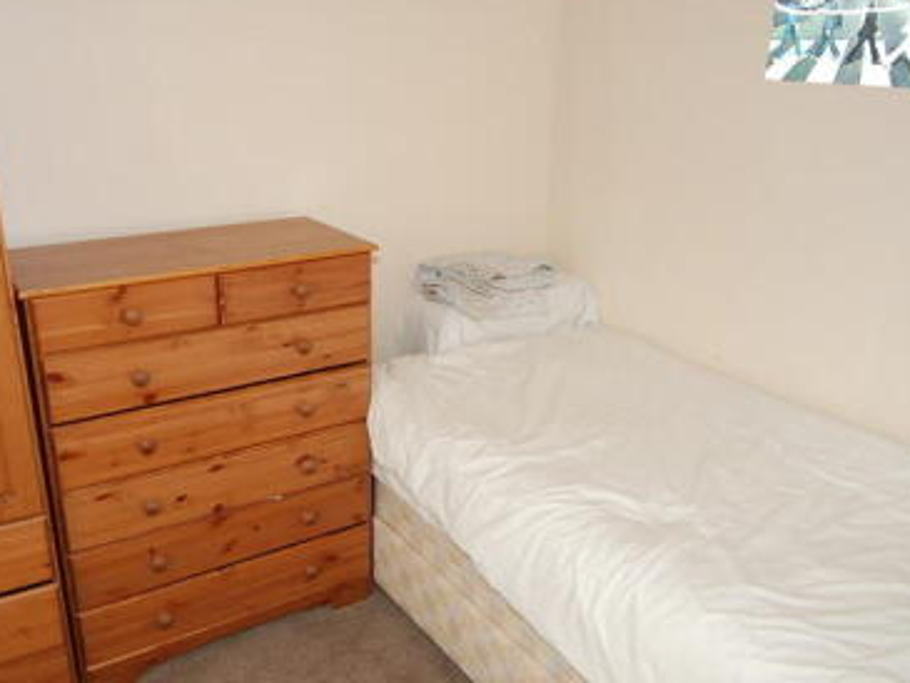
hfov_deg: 58.2
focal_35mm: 31
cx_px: 403
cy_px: 350
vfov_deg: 45.5
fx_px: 815
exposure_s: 1/60
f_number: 4.5
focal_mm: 12
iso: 200
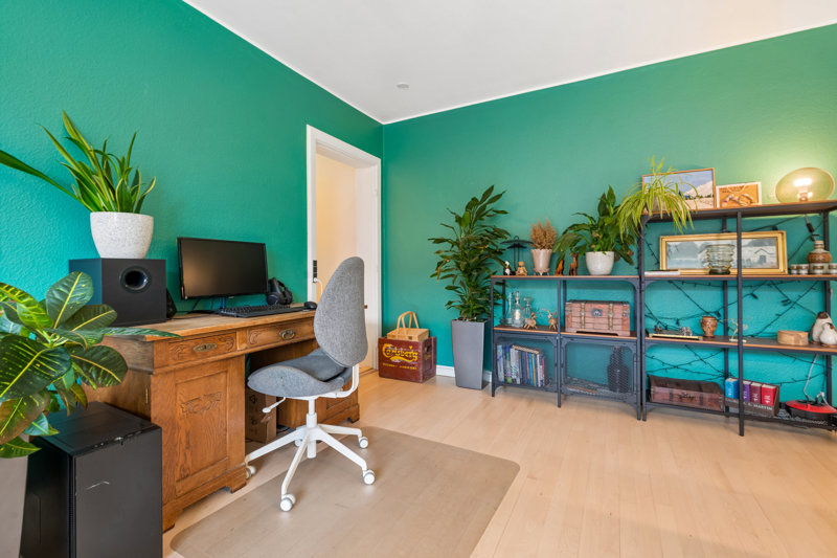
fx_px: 372
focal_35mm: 16
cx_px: 418
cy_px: 279
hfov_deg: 96.7
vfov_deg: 73.7
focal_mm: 16
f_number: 9
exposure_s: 1/2.5
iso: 200
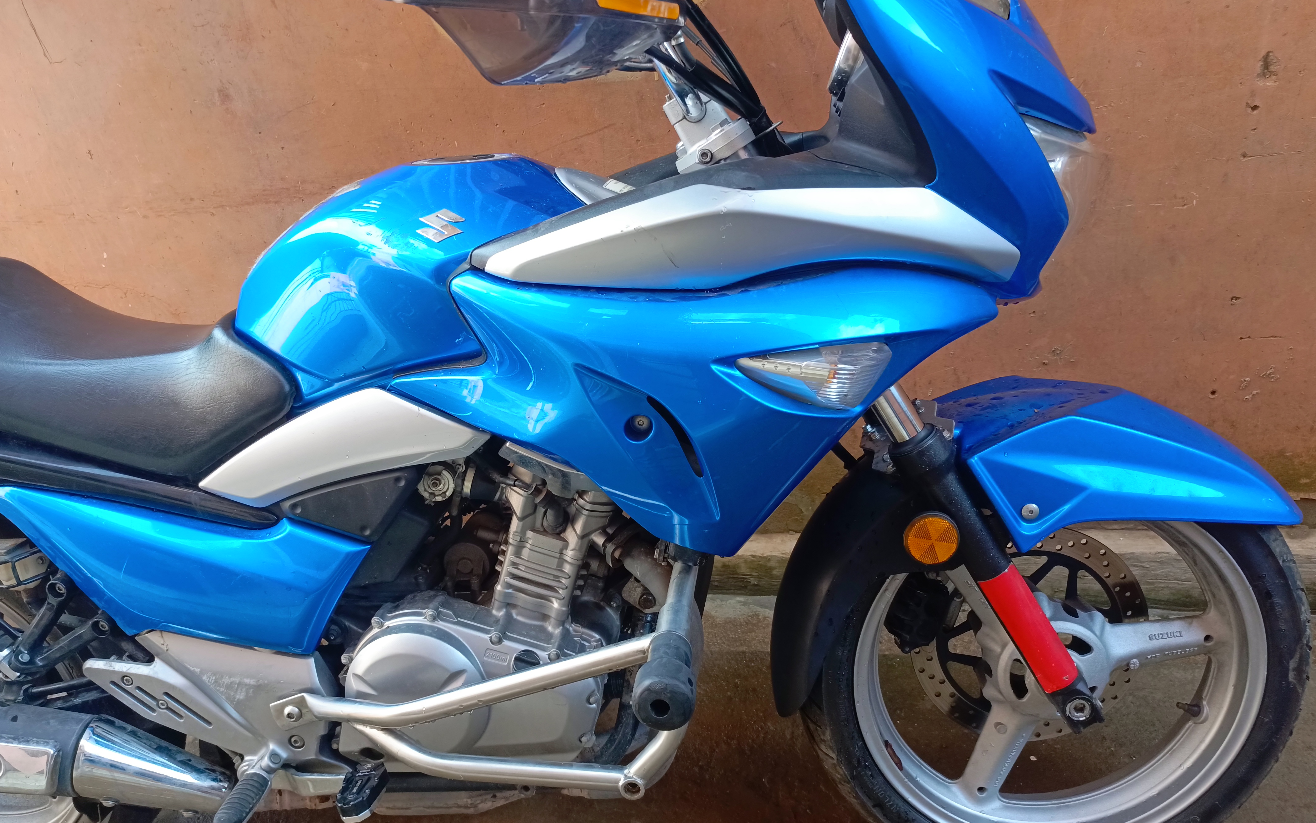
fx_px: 1004
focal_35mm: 28
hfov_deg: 66.4
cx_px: 635
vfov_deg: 44.5
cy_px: 383
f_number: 1.7
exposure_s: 1/99.9
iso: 114
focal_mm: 5.25
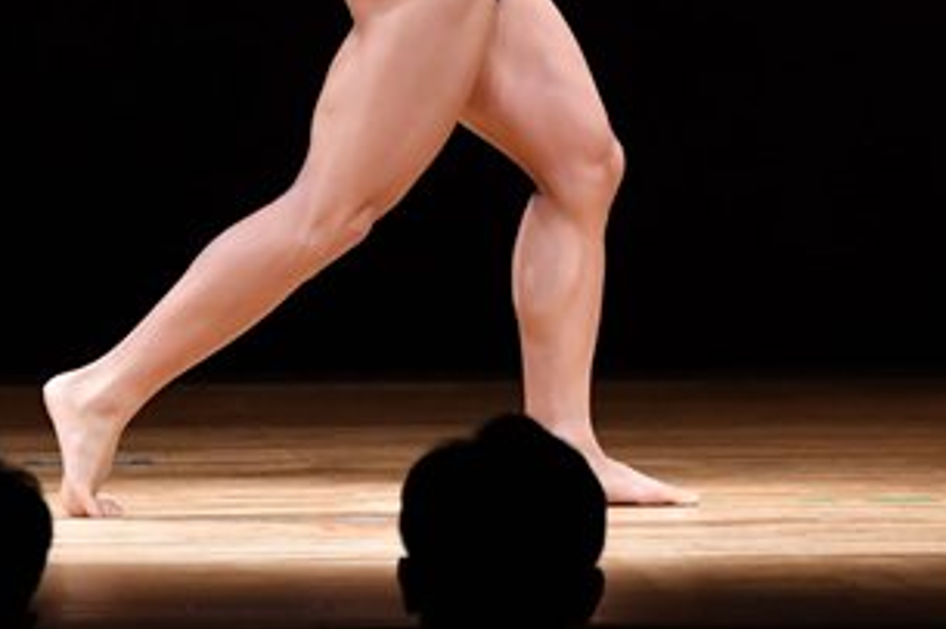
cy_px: -121
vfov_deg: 2.3
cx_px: 296
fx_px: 15994
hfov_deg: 3.4
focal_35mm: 609
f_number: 5.6
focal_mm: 160
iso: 3200
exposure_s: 1/400
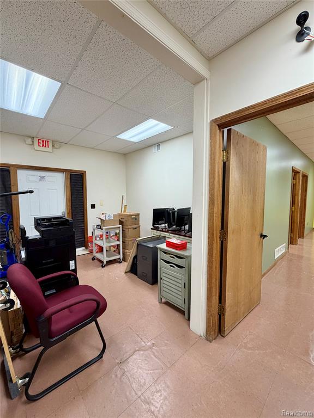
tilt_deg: -3.3
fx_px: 169
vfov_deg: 102.1
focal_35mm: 14
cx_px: 157
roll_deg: -0.1
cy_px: 209
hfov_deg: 85.7
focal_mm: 2.22
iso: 100
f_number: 2.2
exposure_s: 1/120
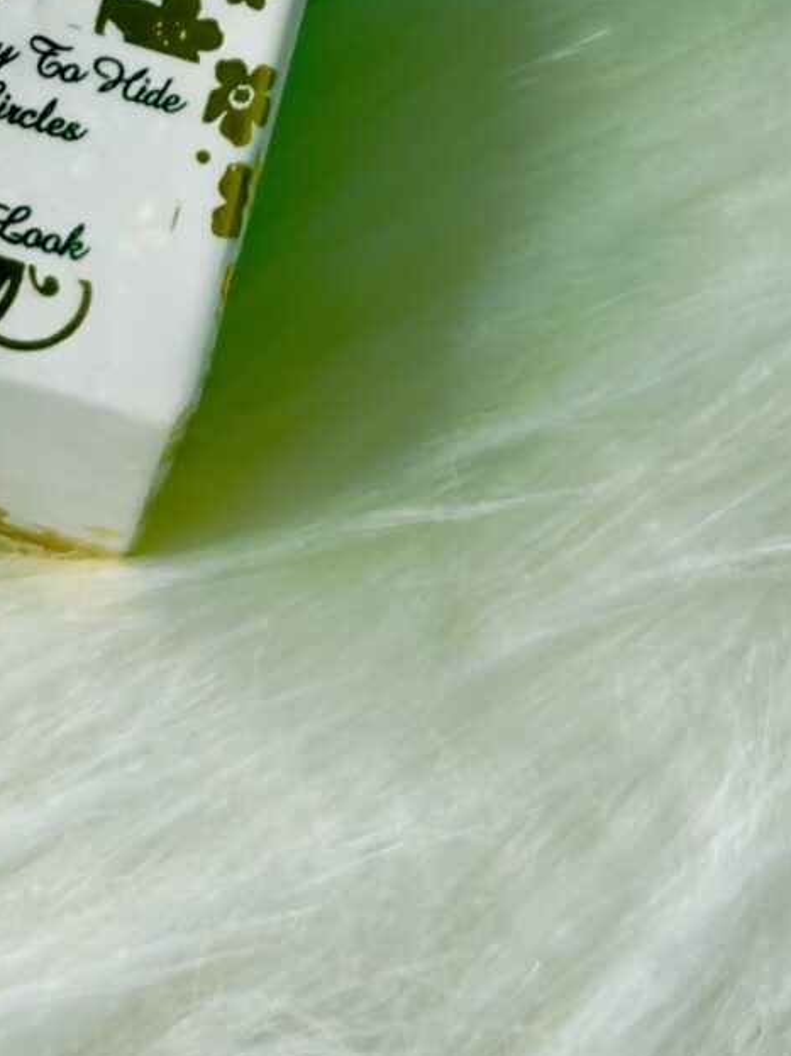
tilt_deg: -62.7
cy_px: -642
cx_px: 309
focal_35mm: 185
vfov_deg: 10.3
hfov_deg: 8.0
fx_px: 5638
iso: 64
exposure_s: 1/395
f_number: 1.78
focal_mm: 6.76
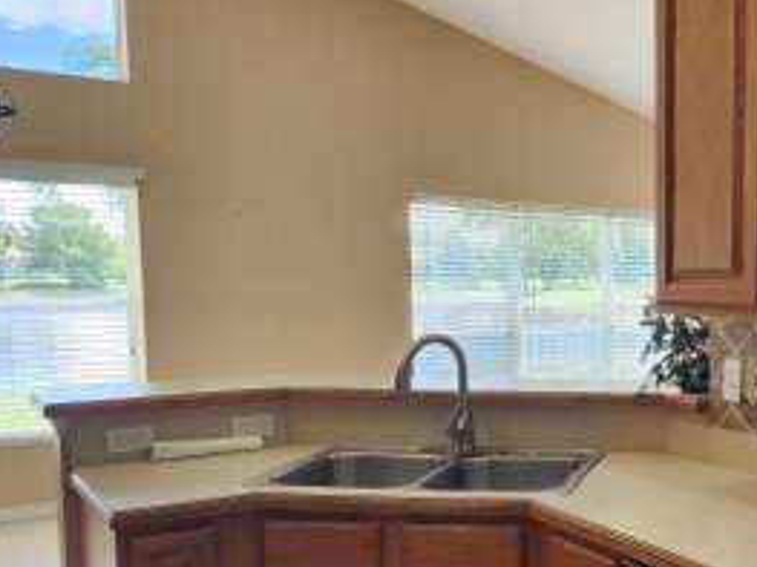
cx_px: 679
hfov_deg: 41.3
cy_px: 371
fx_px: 918
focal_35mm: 42
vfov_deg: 34.1
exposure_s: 1/120
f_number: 1.8
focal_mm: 6.4
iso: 64
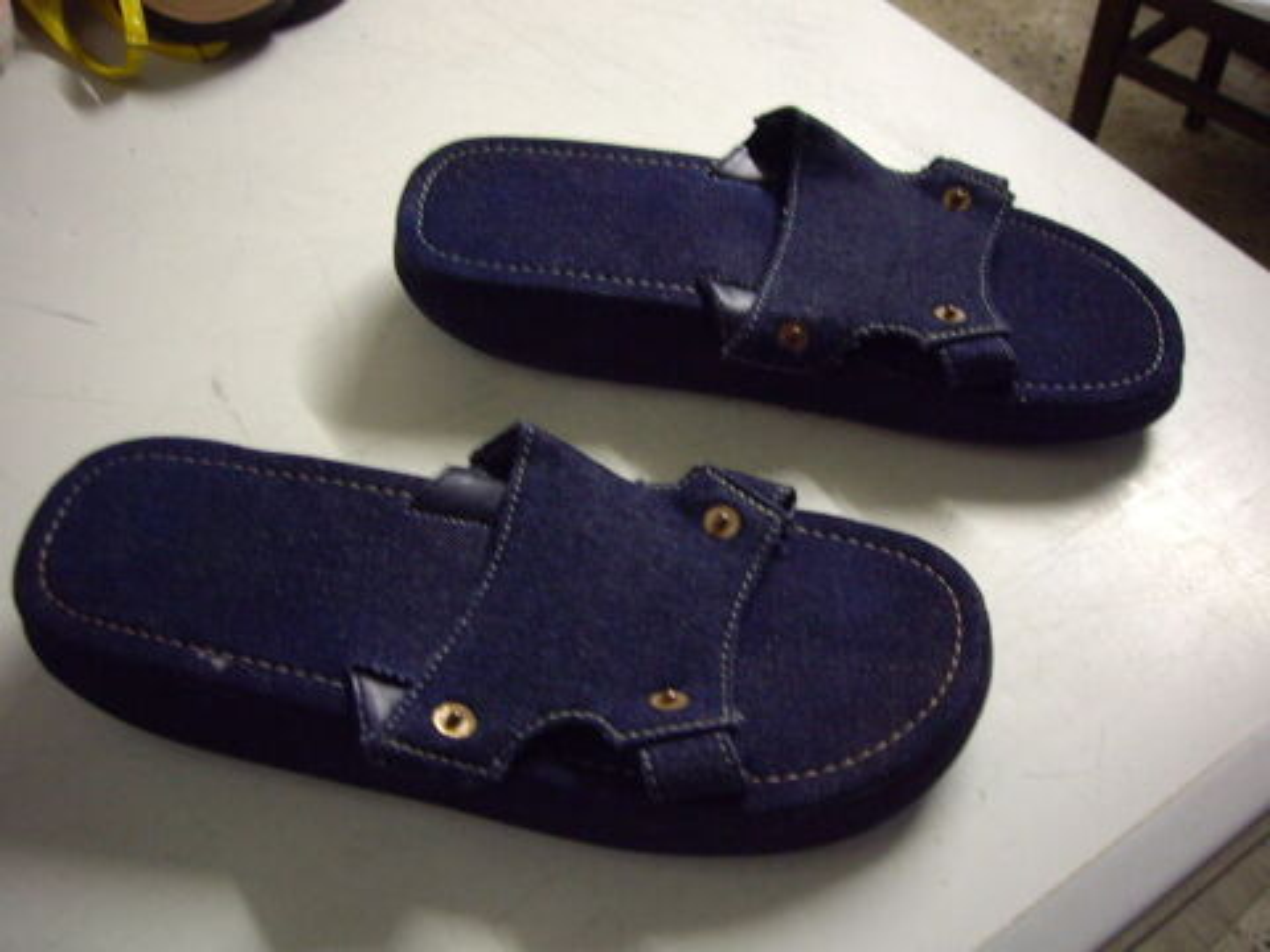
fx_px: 1394
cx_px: 635
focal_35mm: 38
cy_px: 476
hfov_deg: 49.0
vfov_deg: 37.7
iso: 200
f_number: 2.7
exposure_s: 1/8
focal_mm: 6.2
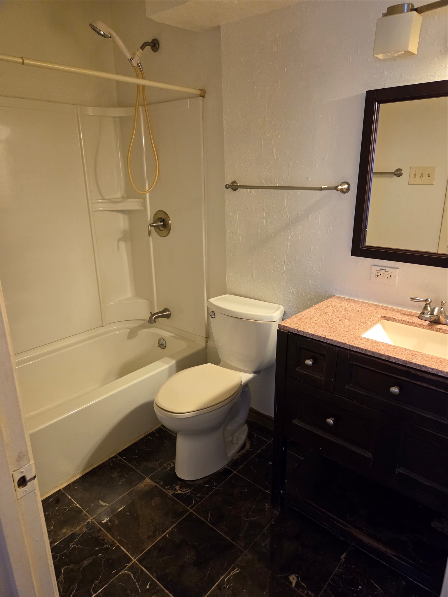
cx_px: 224
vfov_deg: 73.9
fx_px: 397
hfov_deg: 58.9
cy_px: 298
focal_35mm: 23
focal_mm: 5.4
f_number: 1.8
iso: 800
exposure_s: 1/120
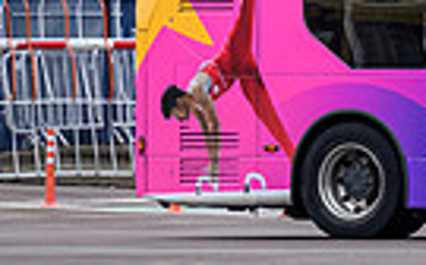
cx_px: 961
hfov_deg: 2.8
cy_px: 42
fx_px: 8801
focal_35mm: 759
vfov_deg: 1.7
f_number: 3.5
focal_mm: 155
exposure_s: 1/800
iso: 800
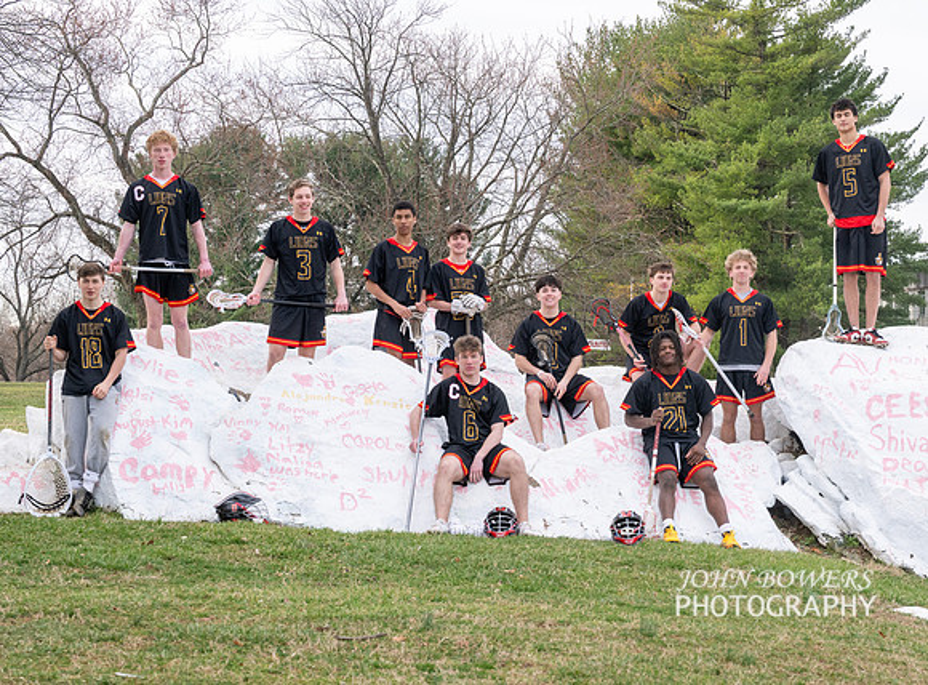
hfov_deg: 20.8
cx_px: 587
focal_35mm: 95
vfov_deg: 15.4
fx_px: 2523
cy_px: 432
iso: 400
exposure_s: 1/320
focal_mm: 70
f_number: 7.1
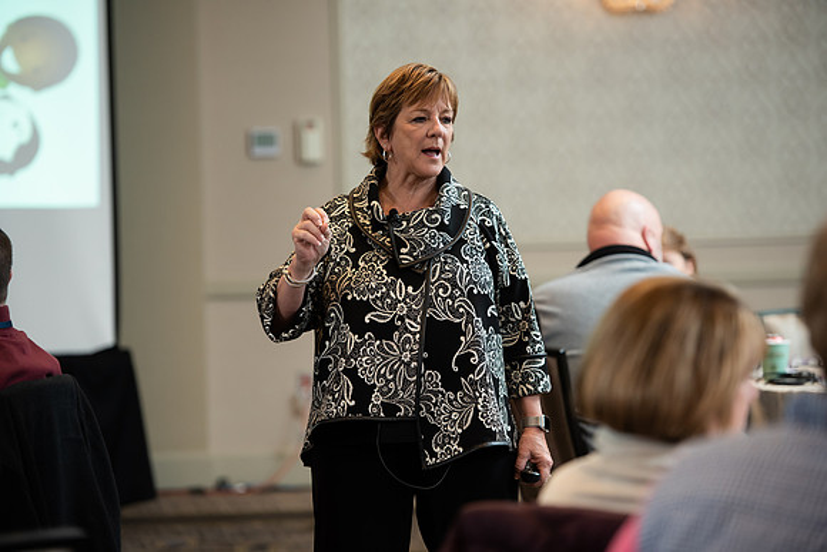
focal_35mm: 145
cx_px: 414
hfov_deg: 14.2
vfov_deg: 9.5
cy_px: 276
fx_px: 3332
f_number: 3.2
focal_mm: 145
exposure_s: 1/160
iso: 1000
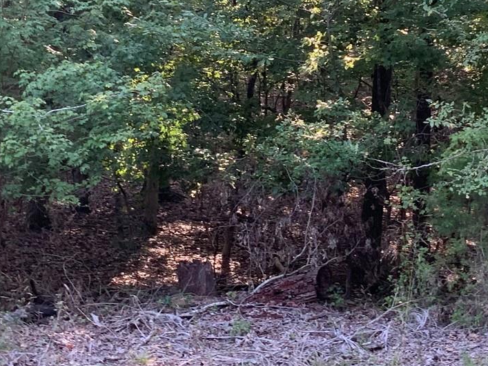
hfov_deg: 23.1
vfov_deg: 17.4
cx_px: 350
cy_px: 71
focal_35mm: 84
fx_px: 1184
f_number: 1.8
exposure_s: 1/120
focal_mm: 3
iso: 64
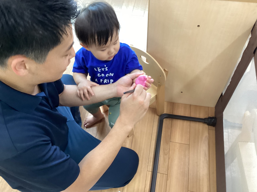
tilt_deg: -52.2
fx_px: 230
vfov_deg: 45.4
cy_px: 96
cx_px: 128
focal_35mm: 31
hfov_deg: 58.4
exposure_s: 1/50
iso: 160
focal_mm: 3.3
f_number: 2.4
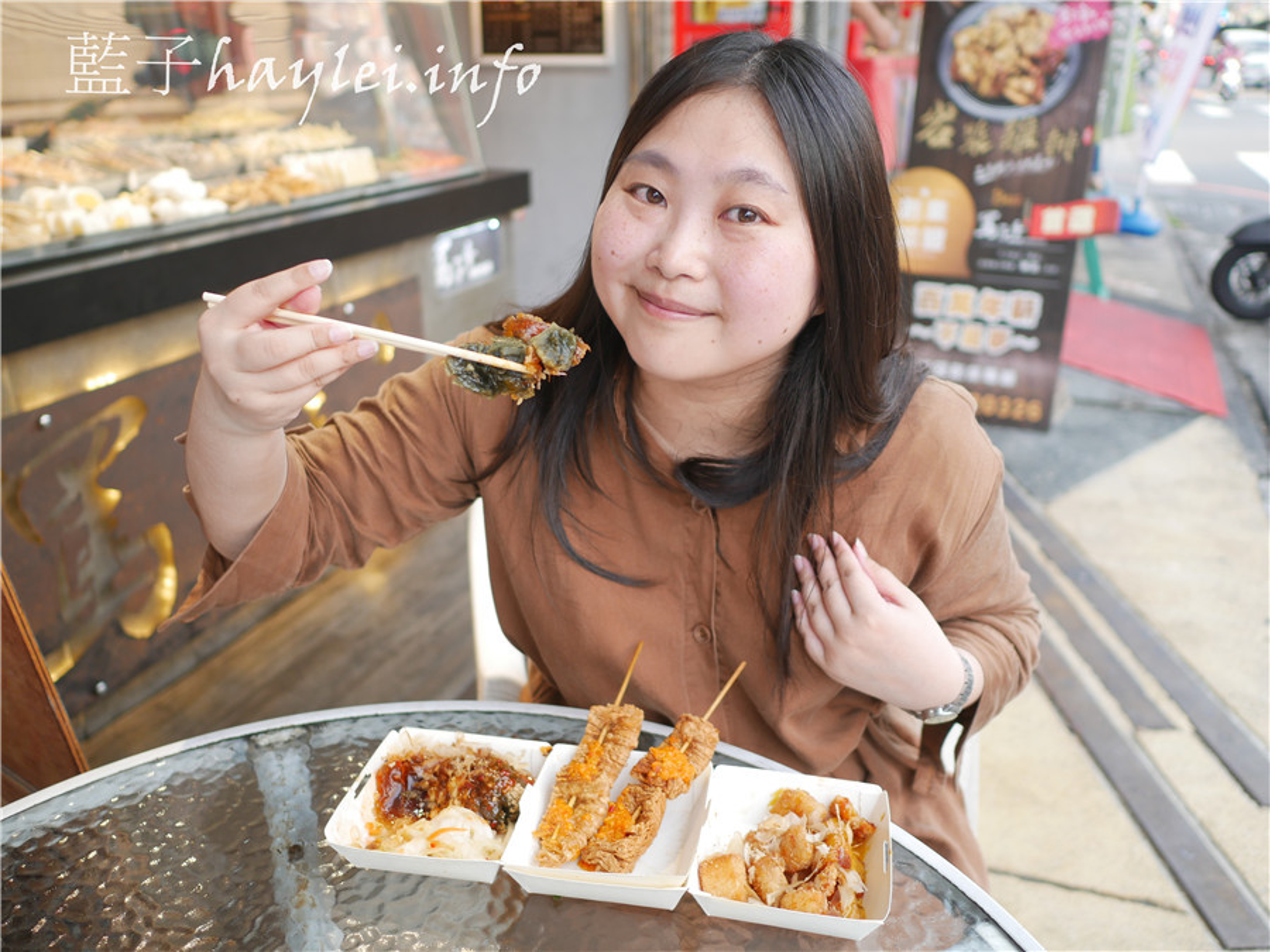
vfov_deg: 46.8
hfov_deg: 60.0
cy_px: 476
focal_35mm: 30
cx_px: 635
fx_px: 1101
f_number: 1.7
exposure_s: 1/160
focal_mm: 15
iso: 200
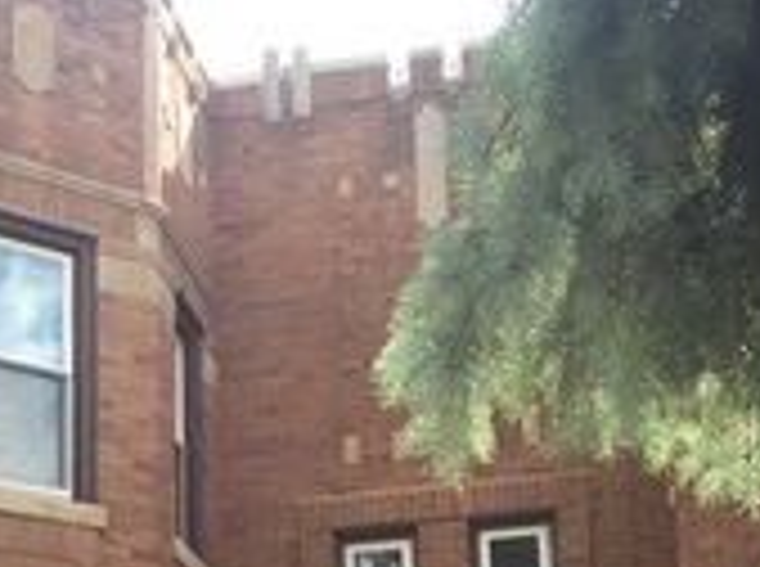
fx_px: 1884
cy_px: 758
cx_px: 360
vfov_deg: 16.1
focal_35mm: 86
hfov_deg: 22.8
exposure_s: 1/273
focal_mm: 4.15
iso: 32
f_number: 2.2
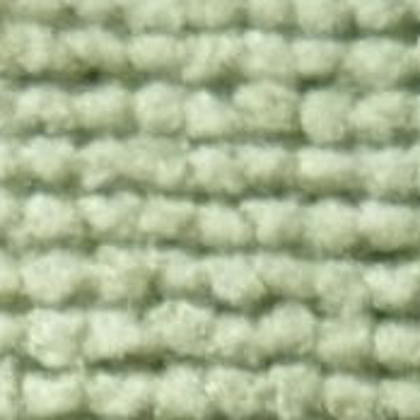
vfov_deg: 9.7
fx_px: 2306
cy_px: 842
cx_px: -577
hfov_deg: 9.3
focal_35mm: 168
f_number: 2.8
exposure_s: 1/30
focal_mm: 5.5
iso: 400
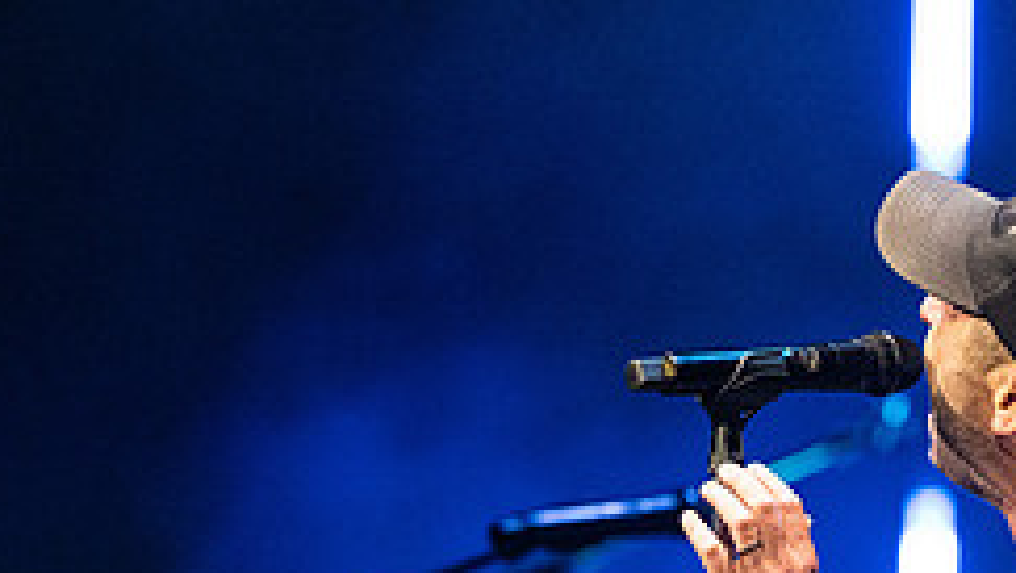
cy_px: 661
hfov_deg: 3.5
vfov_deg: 2.0
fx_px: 16685
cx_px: 1128
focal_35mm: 619
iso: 3200
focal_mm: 200
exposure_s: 1/1000
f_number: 3.5
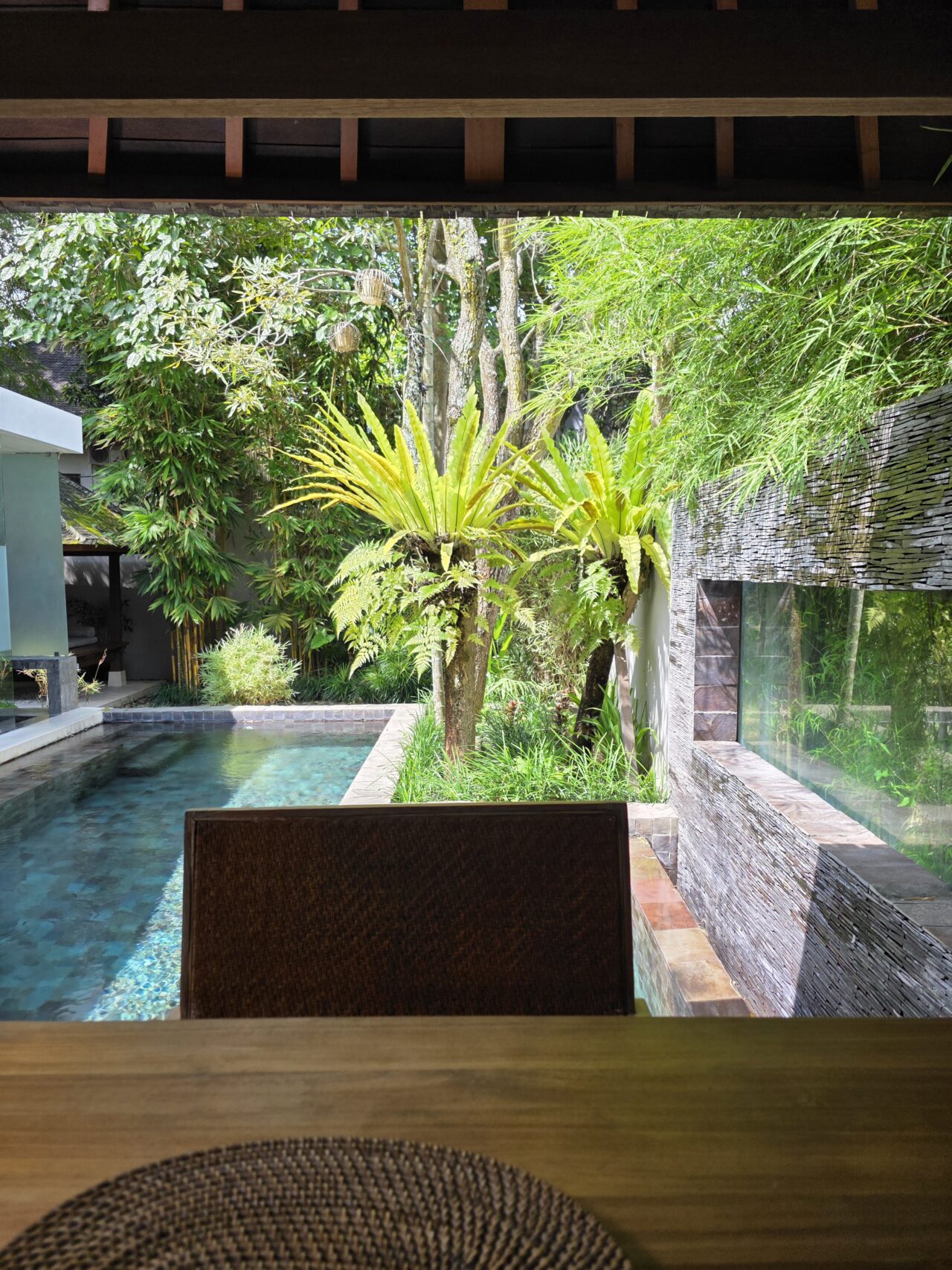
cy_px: 635
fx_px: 843
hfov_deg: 58.9
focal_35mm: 23
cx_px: 476
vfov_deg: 73.9
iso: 32
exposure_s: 1/370
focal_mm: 6.3
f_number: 1.7
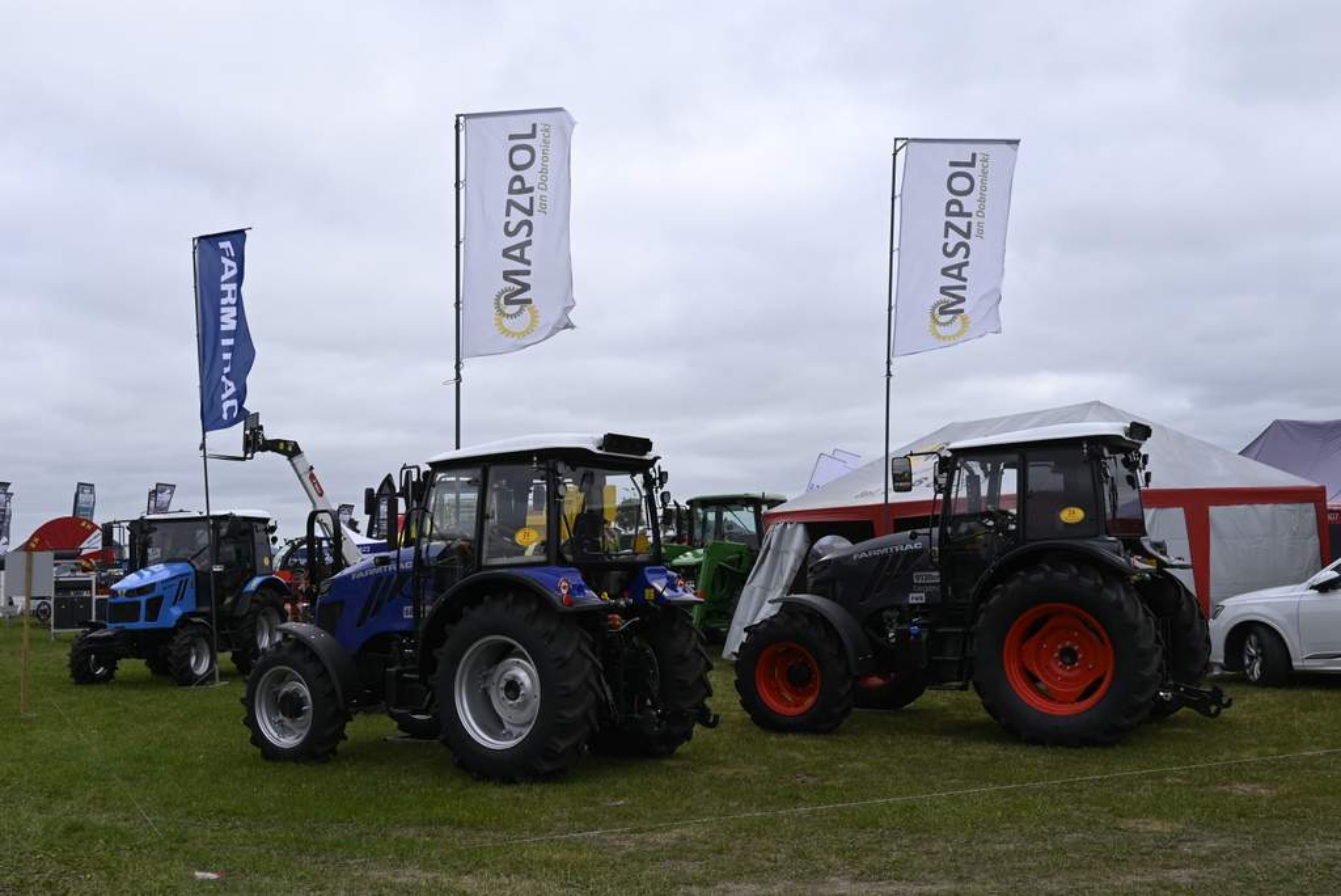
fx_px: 1379
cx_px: 670
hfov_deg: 51.9
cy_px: 448
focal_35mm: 37
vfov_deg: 36.0
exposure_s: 1/320
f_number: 9
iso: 250
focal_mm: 37
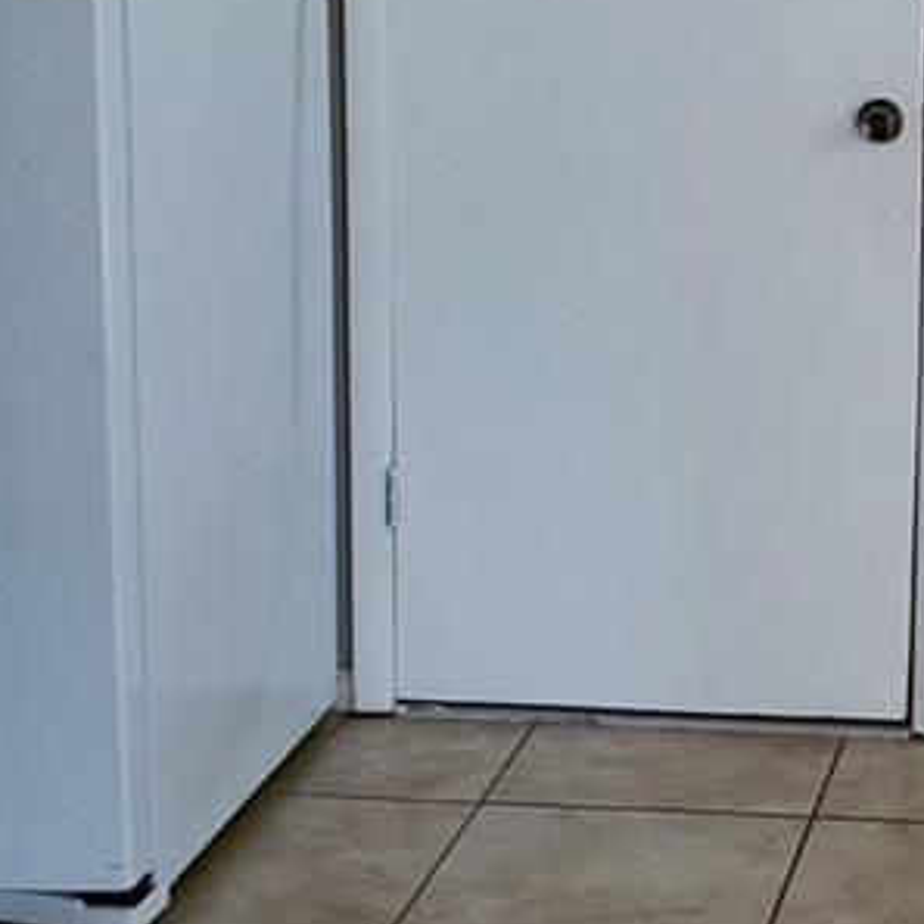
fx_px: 2809
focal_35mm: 93
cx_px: 1164
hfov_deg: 17.6
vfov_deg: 18.6
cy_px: 227
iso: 250
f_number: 2.4
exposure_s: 1/60
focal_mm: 4.3
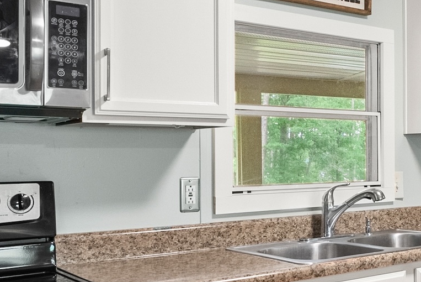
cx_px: 456
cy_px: 147
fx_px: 632
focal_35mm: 54
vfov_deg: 25.1
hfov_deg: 32.6
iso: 800
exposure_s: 1/2
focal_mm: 14
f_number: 7.1
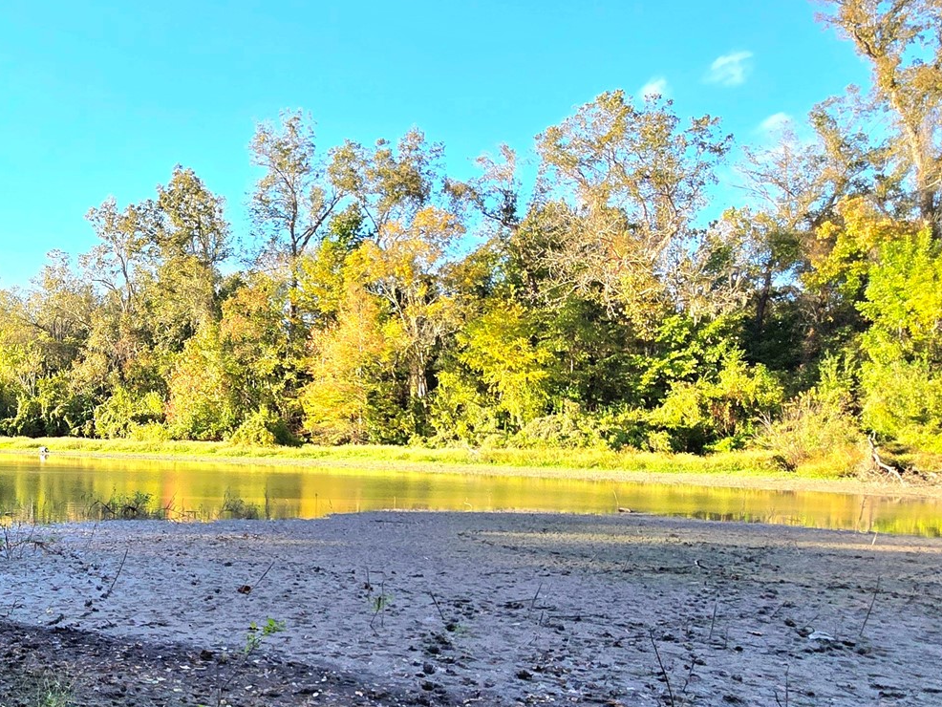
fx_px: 735
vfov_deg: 50.5
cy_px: 466
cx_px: 126
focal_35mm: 27
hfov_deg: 57.7
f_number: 2.2
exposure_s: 1/833
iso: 50
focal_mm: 2.2
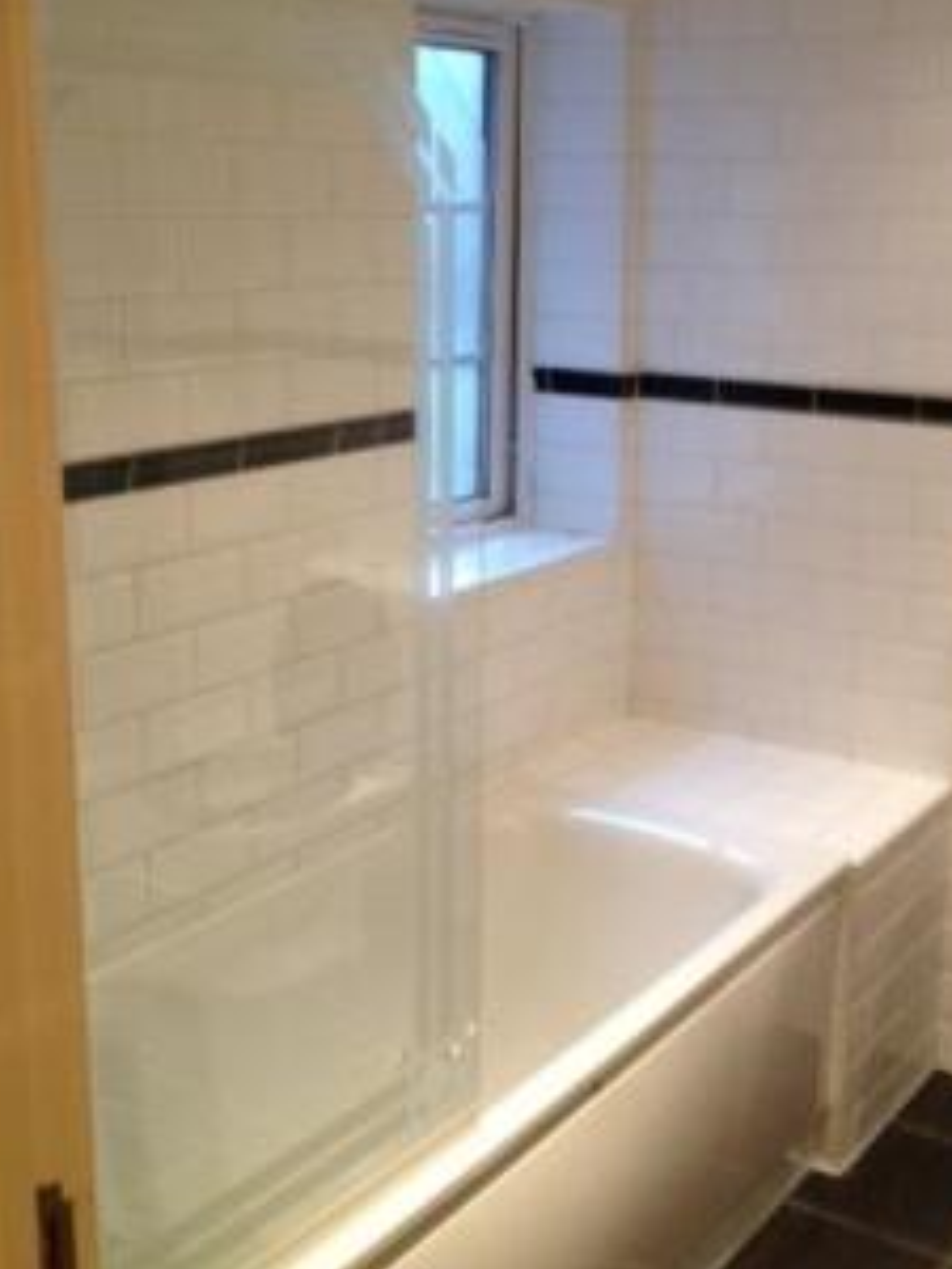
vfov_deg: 37.5
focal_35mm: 51
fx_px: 1870
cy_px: 573
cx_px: 622
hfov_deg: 28.4
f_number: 2.4
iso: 160
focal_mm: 4.28
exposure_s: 1/20
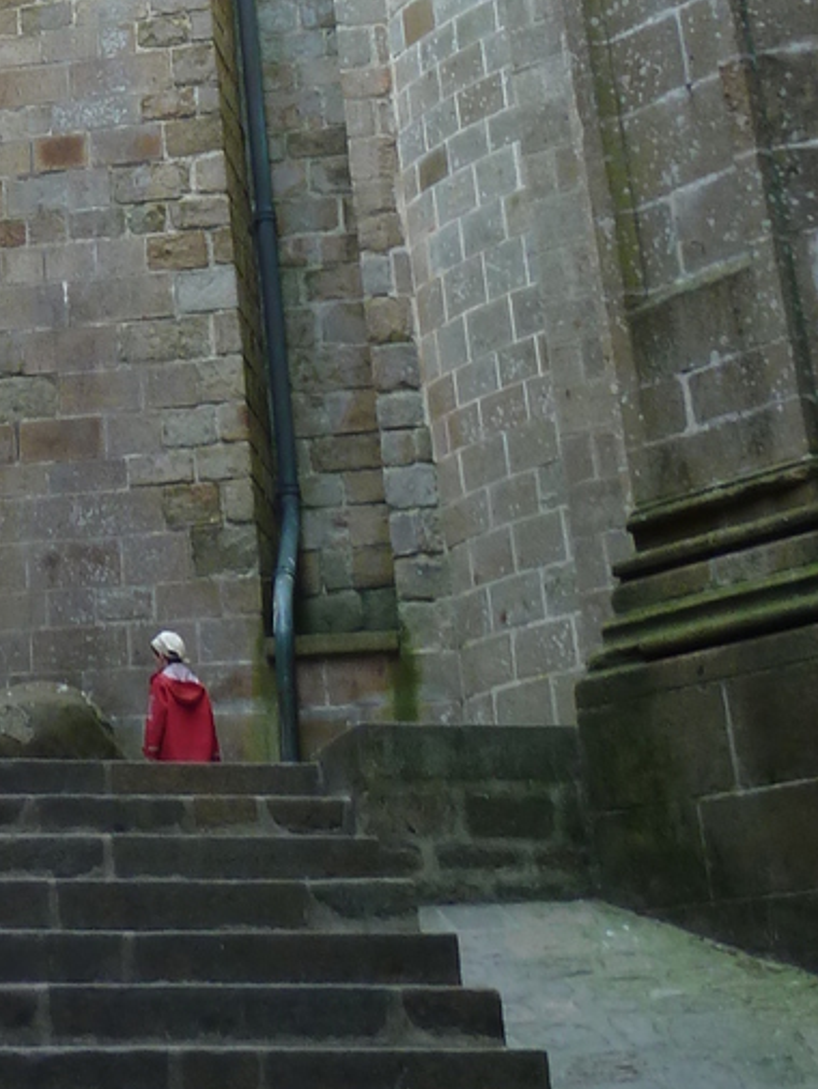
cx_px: -172
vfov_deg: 22.8
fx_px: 2487
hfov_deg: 17.7
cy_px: -196
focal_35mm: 79
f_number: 3.3
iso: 80
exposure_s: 1/60
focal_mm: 4.1
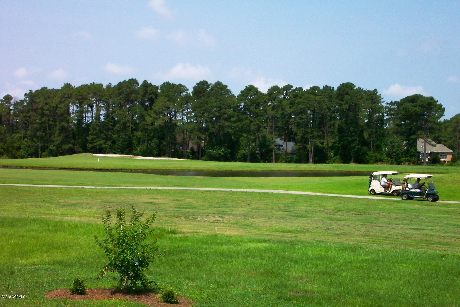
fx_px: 779
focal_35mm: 61
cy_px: 154
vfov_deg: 22.3
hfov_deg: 32.9
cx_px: 230
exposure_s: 1/180
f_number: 11
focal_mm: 12.6
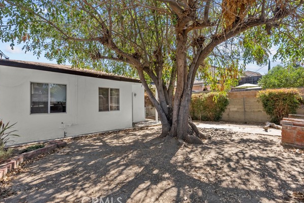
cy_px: 101
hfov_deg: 93.2
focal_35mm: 17
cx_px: 146
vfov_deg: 70.5
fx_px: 144
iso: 1250
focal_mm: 16
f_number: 8
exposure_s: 1/800
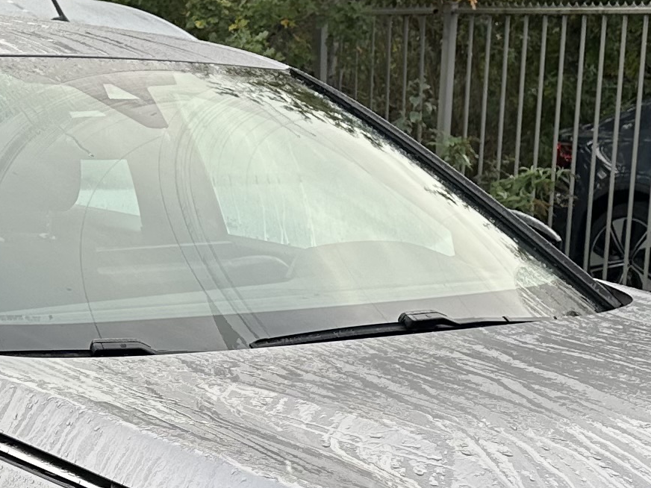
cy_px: 571
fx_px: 2088
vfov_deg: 13.0
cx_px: 193
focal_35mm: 111
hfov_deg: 17.7
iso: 80
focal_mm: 6.86
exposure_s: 1/246
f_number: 1.78
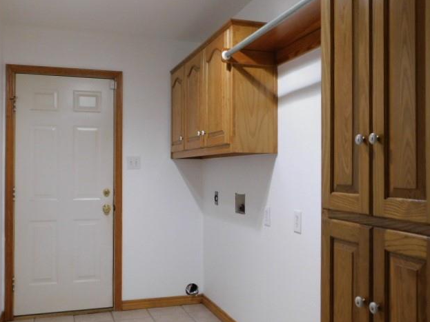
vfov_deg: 38.7
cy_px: 163
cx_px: 211
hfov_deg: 50.1
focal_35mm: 37
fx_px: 460
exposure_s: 1/15
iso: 400
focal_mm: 6.3
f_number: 3.5
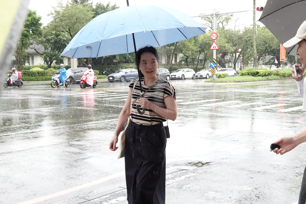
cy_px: 102
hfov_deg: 41.1
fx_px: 408
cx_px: 153
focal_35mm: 48
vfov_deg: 28.1
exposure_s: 1/400
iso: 1600
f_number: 5.6
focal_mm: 17.55
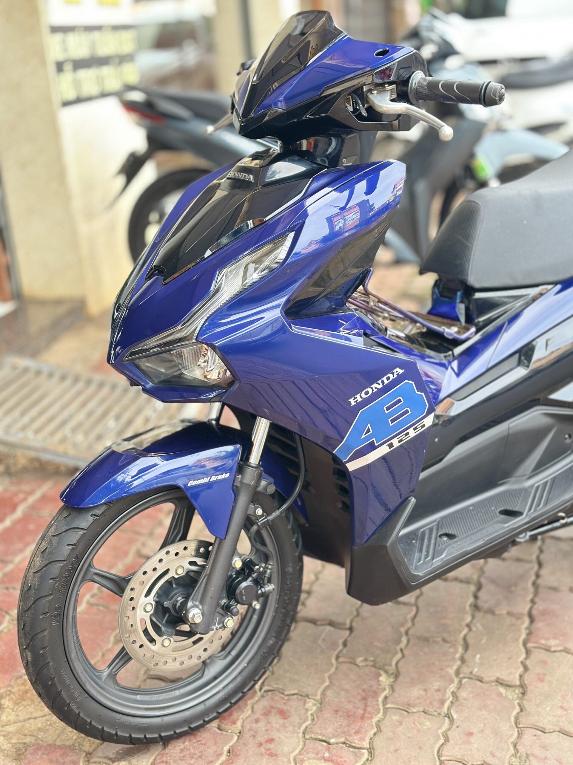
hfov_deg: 30.3
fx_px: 1059
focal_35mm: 48
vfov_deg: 39.7
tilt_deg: -16.6
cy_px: 382
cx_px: 286
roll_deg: +4.3
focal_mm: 6.86
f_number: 1.78
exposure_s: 1/106
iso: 125
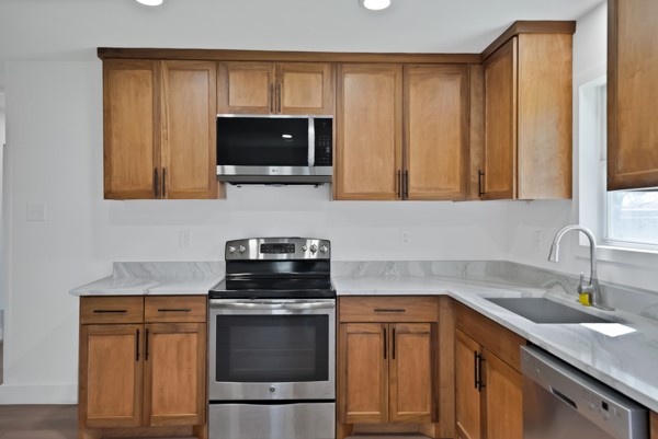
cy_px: 220
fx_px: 439
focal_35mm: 24
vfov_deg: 53.2
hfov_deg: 73.7
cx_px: 329
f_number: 9
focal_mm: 24
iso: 640
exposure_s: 1/5
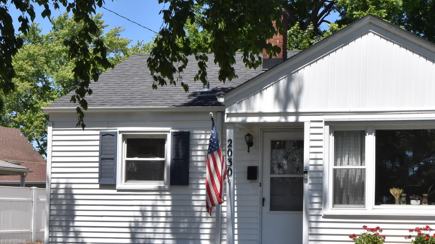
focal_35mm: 59
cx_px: 295
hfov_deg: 35.1
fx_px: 681
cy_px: 190
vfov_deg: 20.2
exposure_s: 1/640
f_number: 13
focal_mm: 24
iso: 800
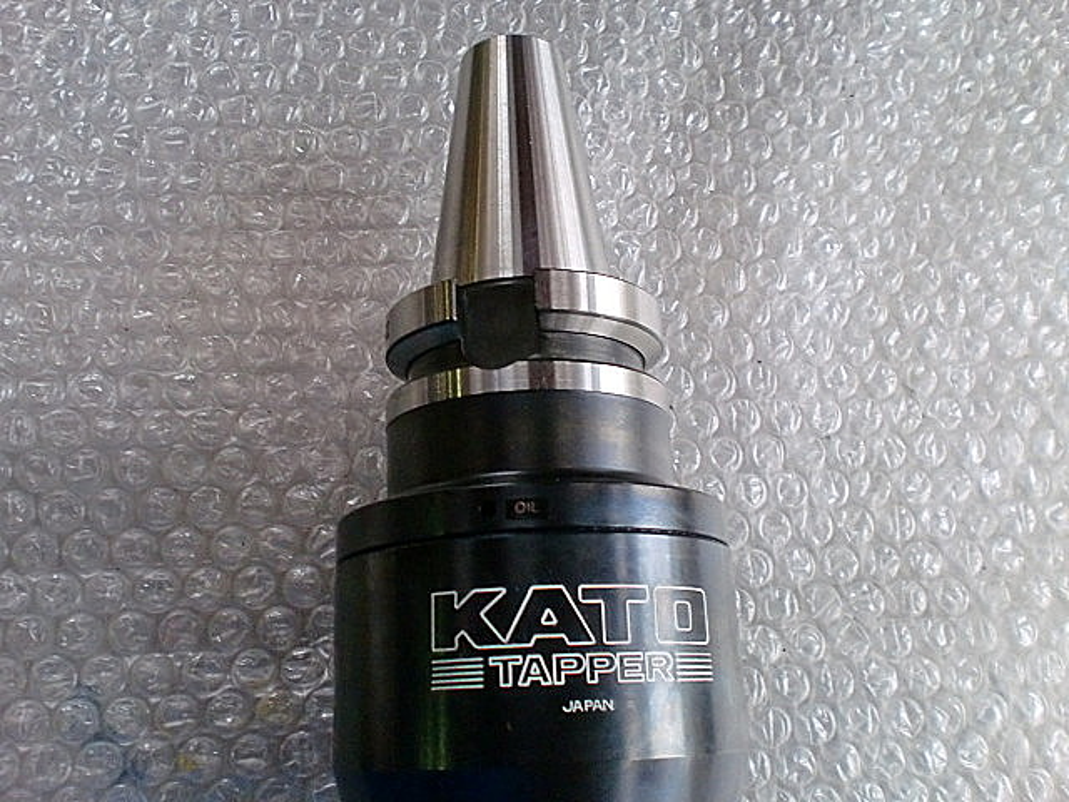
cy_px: 401
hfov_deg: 52.6
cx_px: 534
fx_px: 1081
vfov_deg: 40.7
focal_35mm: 35
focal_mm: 6.3
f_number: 3.1
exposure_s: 1/60
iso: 400
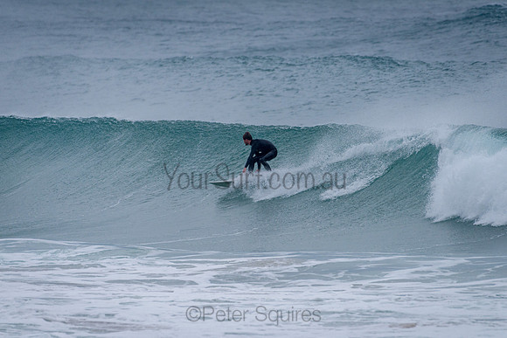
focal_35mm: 613
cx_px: 254
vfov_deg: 2.2
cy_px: 169
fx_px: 8628
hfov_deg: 3.4
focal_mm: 500
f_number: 5.6
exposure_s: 1/2000
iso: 450
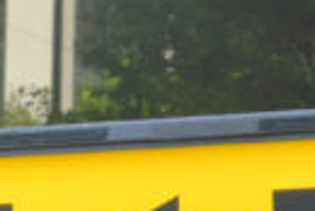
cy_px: 785
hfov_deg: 3.4
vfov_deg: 2.3
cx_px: -688
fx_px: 5186
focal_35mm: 592
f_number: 6.3
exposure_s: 1/80
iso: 360
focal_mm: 50
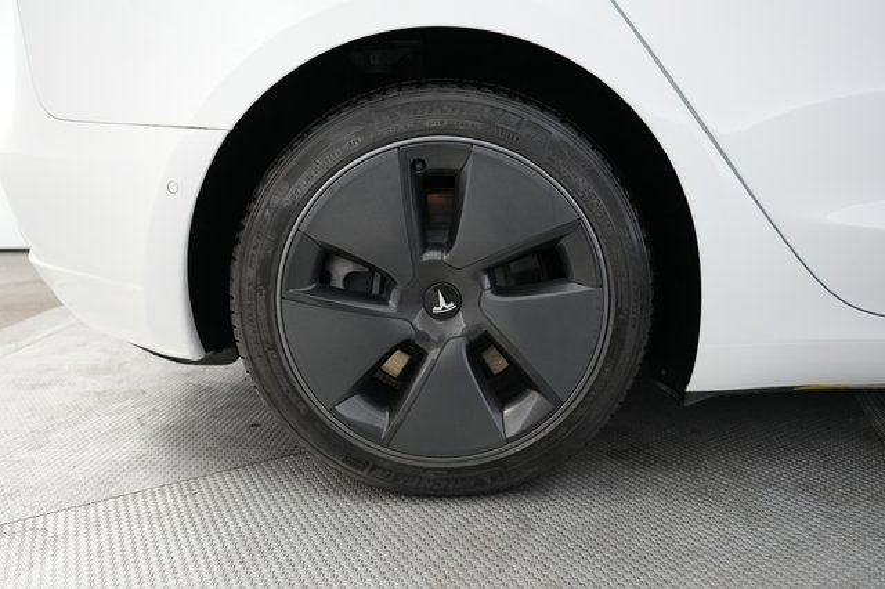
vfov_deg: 51.2
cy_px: 294
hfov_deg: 71.5
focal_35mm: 25
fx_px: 614
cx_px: 442
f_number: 2.8
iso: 3200
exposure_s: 1/160
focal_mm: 25
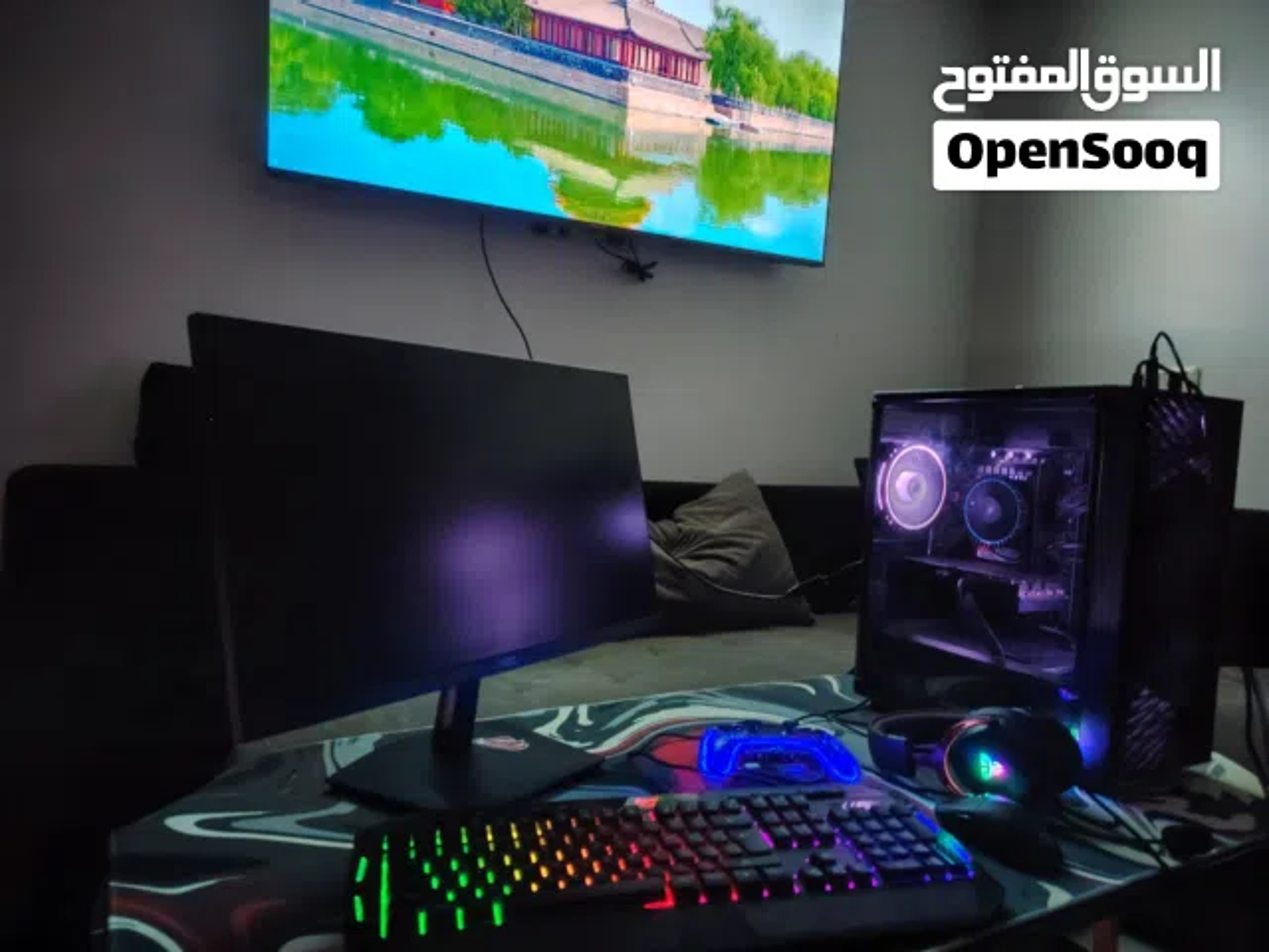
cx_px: 634
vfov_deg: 56.8
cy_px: 476
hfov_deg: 71.6
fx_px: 880
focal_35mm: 24
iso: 19008
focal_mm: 5.25
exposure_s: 1/16.7
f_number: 1.75
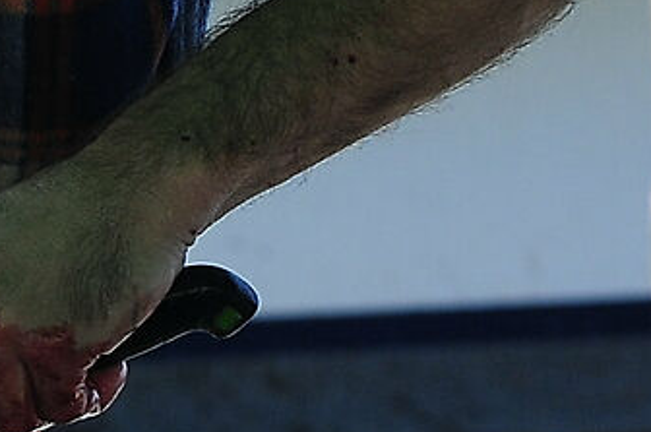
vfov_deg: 2.6
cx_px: -599
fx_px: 9679
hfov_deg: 3.8
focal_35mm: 536
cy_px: 93
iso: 200
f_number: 3.5
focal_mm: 50
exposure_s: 1/500
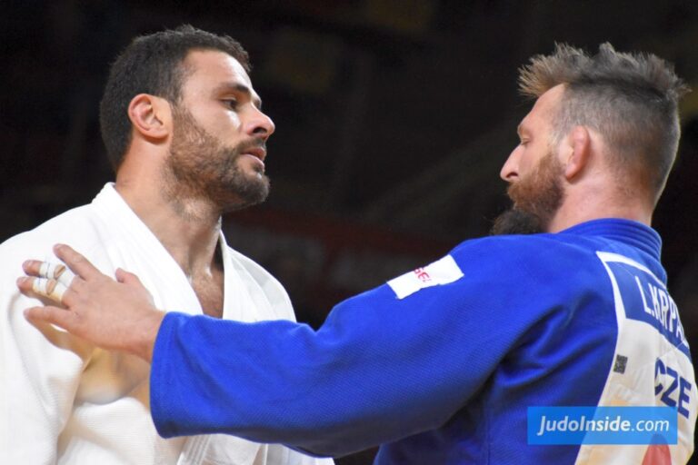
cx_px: 349
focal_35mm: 405
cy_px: 232
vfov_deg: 3.4
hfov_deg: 5.1
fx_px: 7852
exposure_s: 1/640
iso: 6400
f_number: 7.1
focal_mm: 270
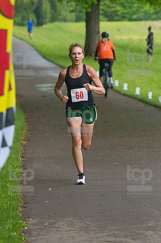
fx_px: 1963
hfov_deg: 4.7
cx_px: 80
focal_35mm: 292
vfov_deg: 7.1
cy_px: 122
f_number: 5.6
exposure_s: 1/1250
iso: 6400
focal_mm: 195
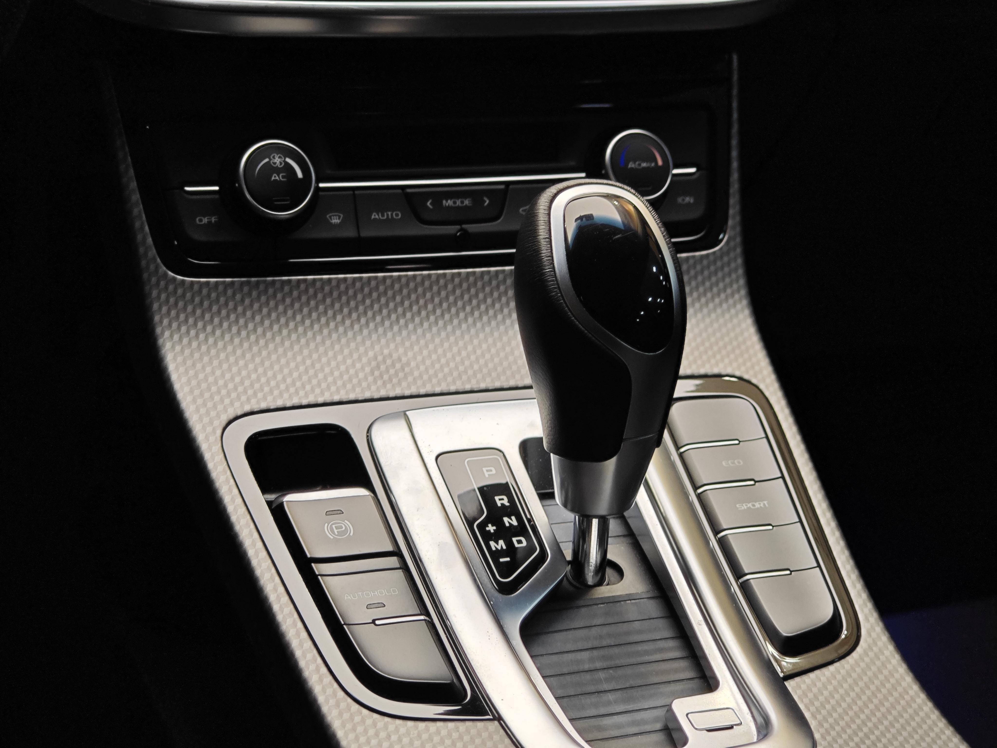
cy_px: 374
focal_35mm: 75
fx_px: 2160
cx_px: 498
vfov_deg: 19.6
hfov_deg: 26.0
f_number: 1.8
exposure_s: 1/50
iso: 160
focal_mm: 9.87
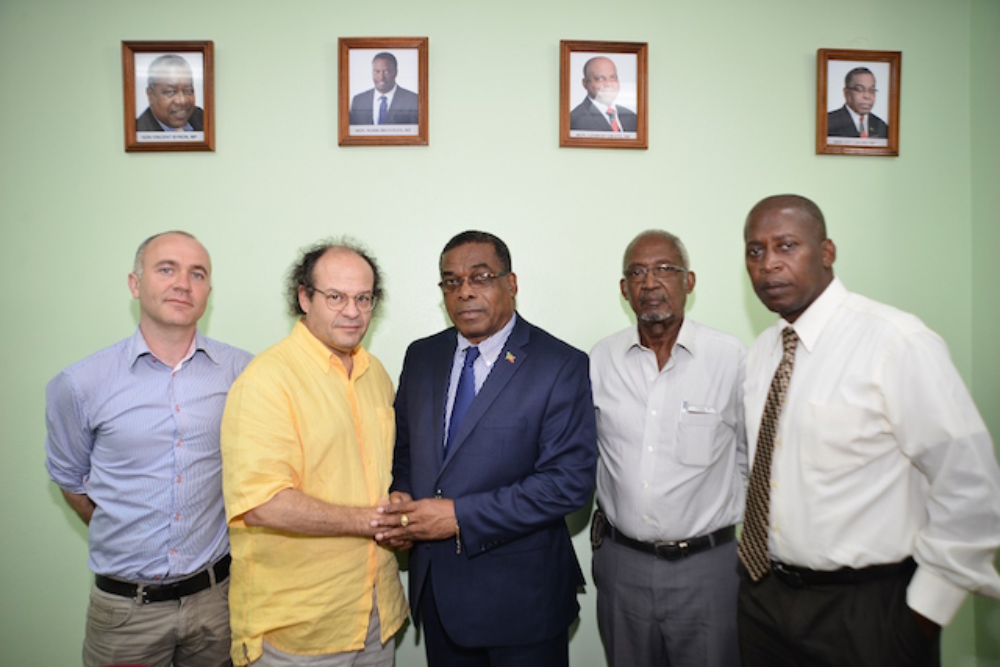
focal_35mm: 45
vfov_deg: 29.9
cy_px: 334
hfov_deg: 43.6
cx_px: 500
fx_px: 1250
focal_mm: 45
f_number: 6.3
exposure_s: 1/60
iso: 500
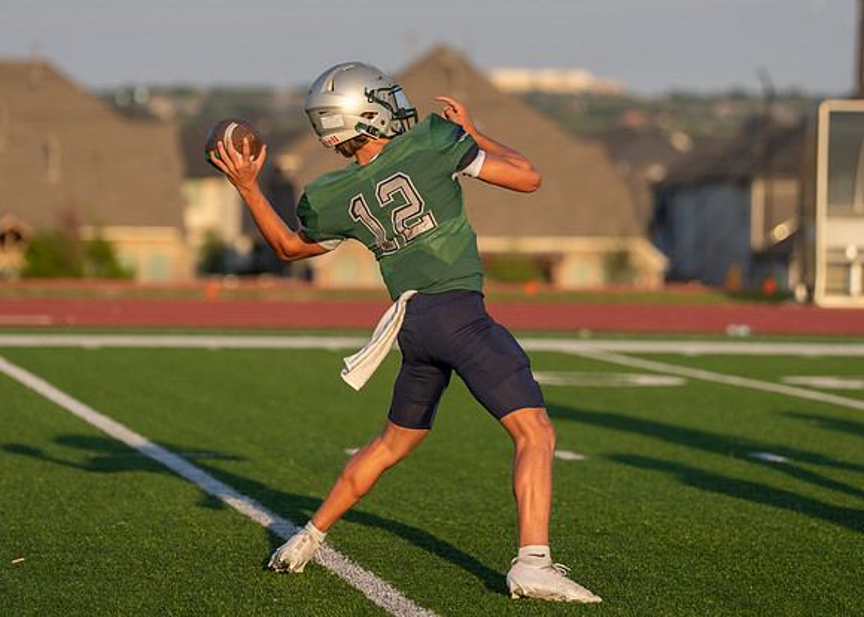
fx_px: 5959
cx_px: 444
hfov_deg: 8.3
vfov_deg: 5.9
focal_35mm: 243
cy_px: 184
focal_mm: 162
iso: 160
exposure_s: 1/2500
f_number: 2.8
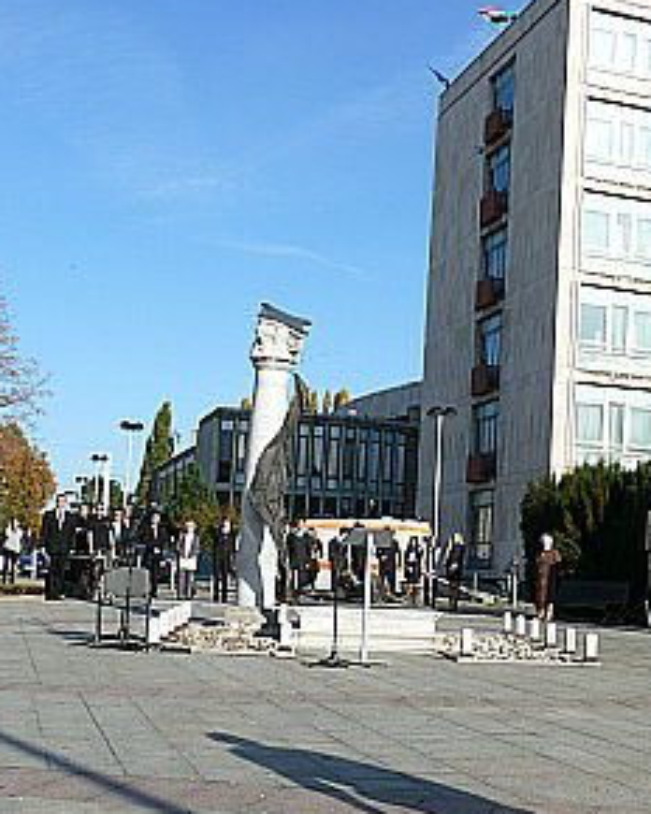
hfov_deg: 27.8
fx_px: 1276
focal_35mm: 53
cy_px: 441
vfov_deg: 35.3
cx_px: 561
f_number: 6.3
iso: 100
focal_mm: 7.4
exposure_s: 1/500
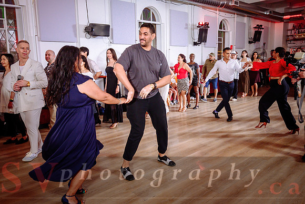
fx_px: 233
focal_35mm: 27
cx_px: 144
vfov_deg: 47.2
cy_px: 96
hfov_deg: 66.4
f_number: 2.8
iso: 1250
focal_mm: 17.5
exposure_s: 1/250
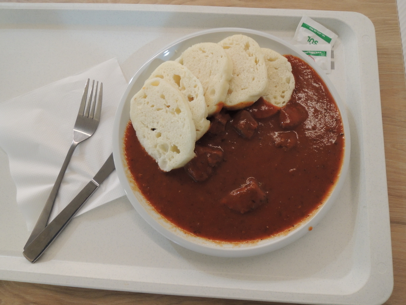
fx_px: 281
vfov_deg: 56.8
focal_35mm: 24
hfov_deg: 71.6
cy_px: 152
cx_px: 203
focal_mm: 4.3
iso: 360
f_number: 2.8
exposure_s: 1/30
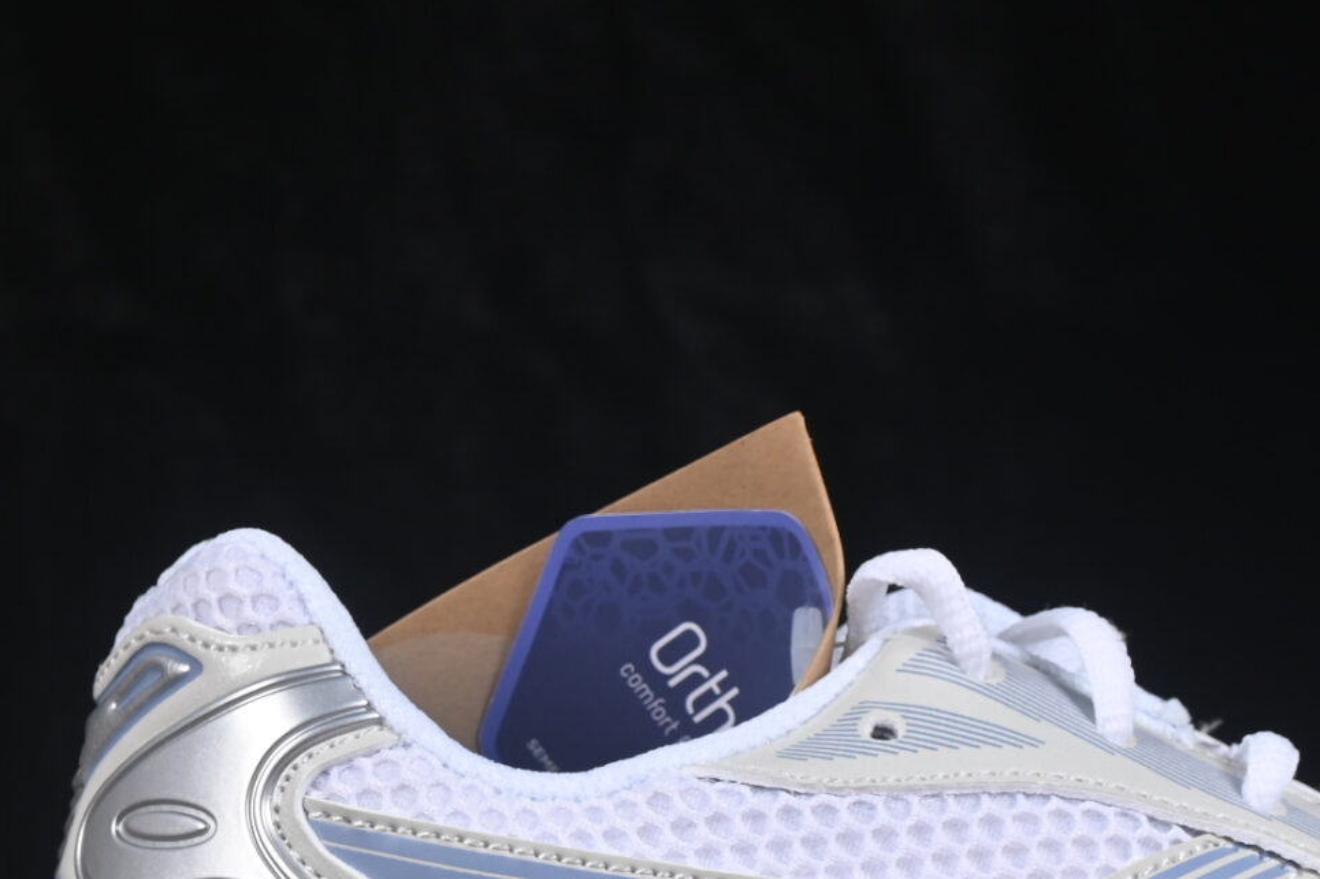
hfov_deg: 10.3
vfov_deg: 6.9
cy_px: 788
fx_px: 7295
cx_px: 1101
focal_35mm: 199
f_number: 8
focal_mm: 50
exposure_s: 1/80
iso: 160
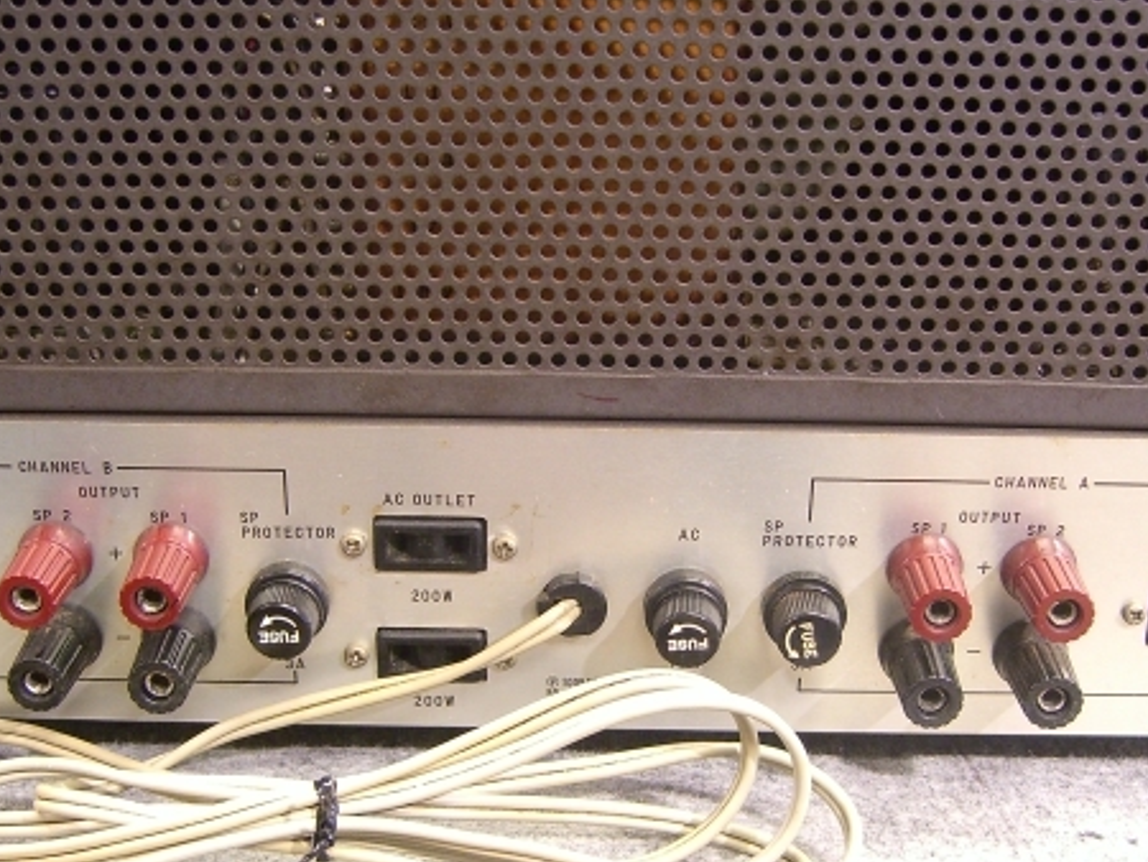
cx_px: 571
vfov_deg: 27.0
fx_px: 1792
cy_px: 520
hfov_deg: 35.5
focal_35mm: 54
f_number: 2.8
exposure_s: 1/10
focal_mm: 7.9
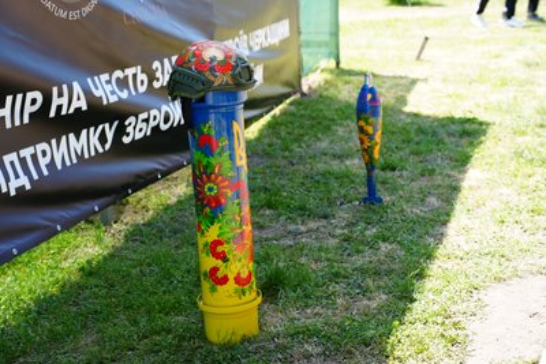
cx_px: 273
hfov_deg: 30.9
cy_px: 182
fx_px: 986
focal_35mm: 65
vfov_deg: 20.9
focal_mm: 65
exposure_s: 1/100
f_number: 4.5
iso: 80
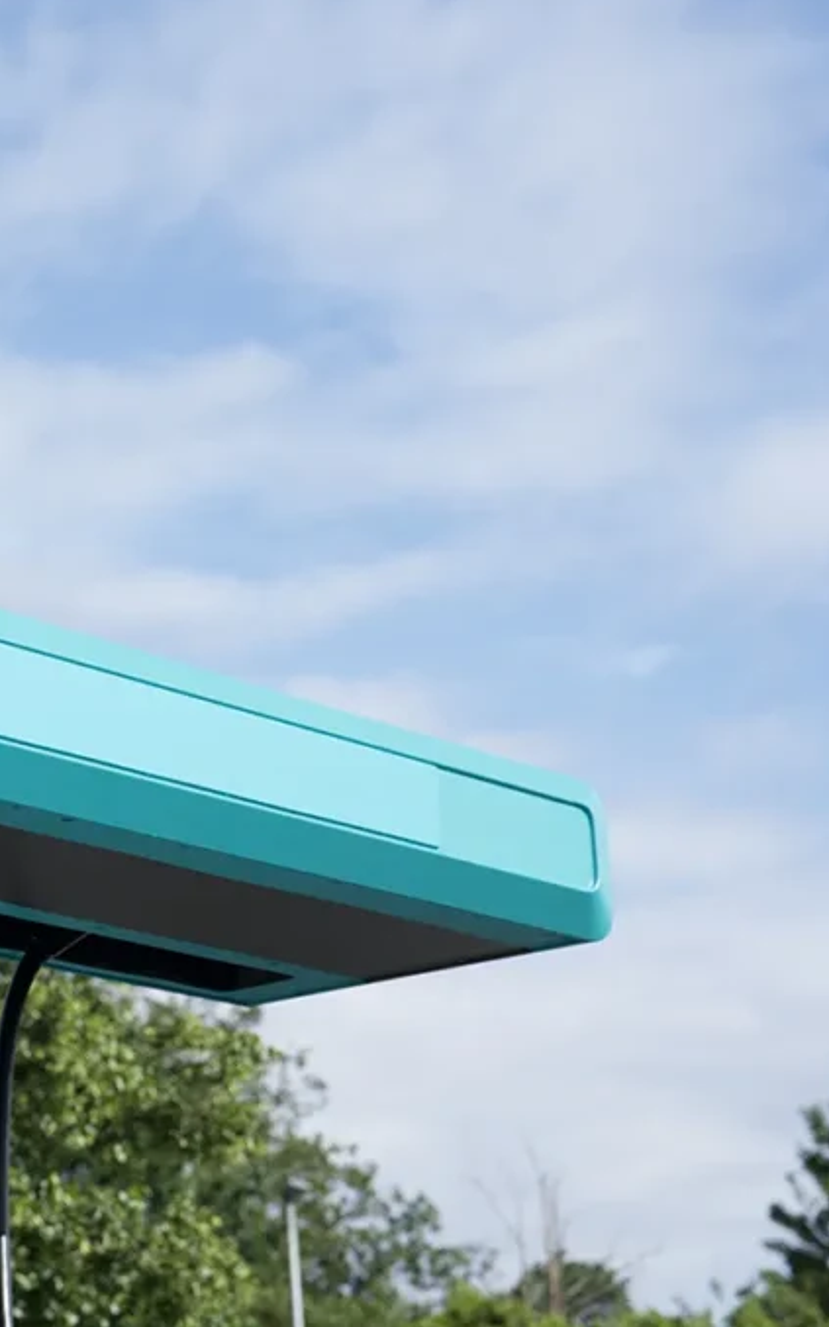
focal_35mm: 108
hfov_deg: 11.9
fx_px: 3905
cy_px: 660
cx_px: -141
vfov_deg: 19.3
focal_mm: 70
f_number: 4.5
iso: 50
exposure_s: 1/160
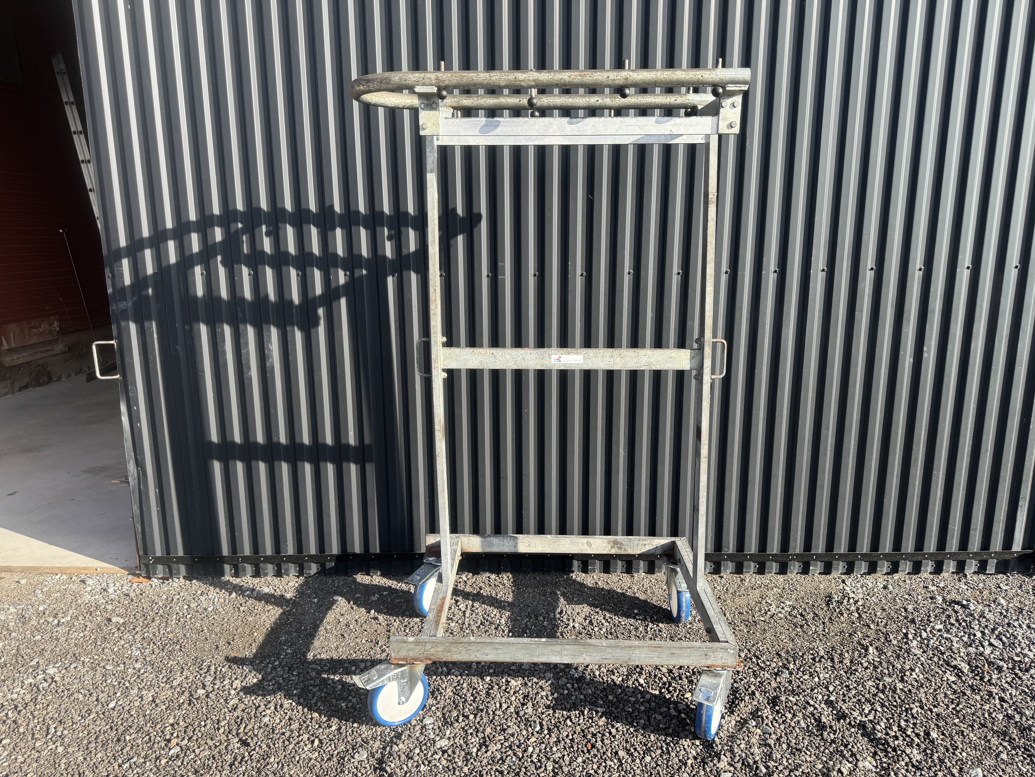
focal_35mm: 24
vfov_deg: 56.8
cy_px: 388
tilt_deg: -11.4
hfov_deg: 71.6
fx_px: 718
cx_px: 518
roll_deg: +0.7
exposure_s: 1/1131
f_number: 1.78
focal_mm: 6.76
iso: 80
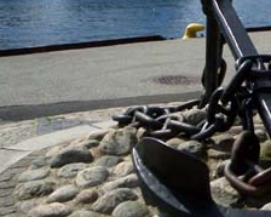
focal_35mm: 84
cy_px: 65
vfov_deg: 18.2
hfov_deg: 21.5
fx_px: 673
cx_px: 306
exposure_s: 1/800
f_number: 4.3
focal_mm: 5.8
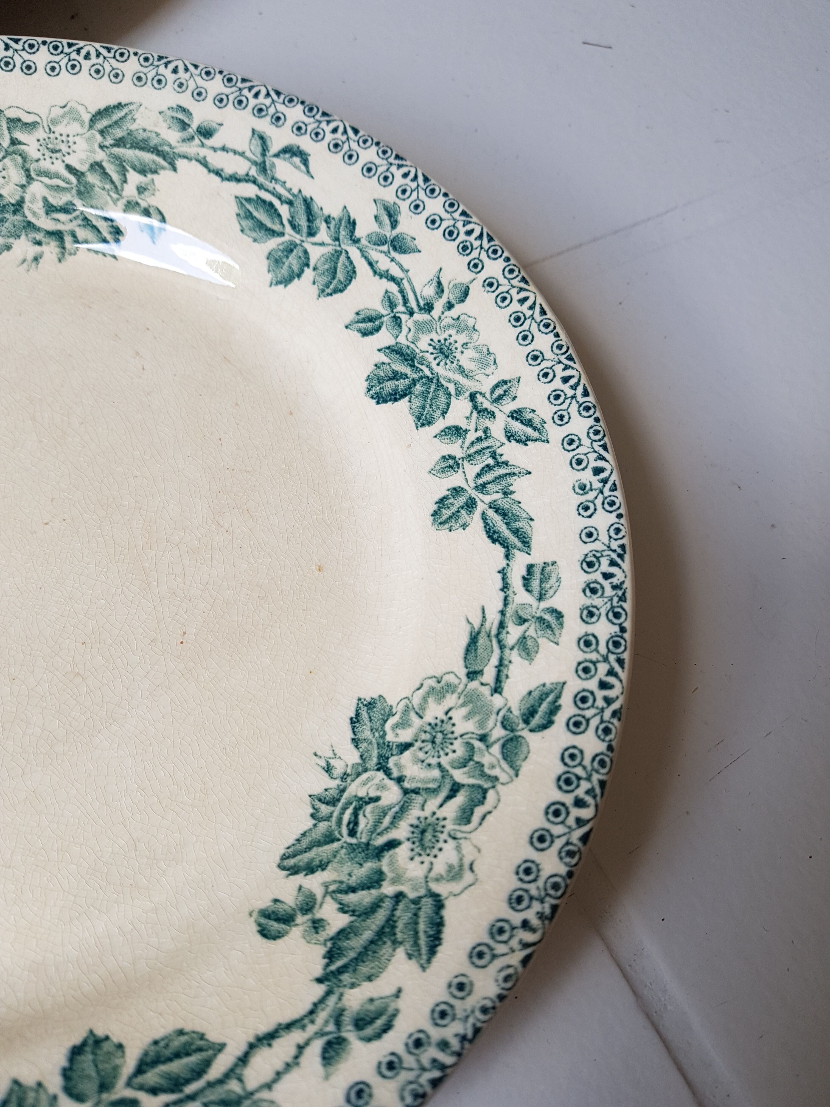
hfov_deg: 53.1
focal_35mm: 26
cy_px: 554
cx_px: 415
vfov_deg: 67.3
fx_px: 831
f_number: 1.7
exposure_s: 1/100
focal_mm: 4.2
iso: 50
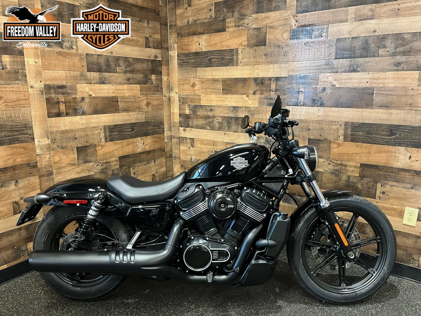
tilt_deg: -13.8
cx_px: 210
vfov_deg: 53.1
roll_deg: +0.4
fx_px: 316
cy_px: 158
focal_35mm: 26
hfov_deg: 67.3
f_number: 1.6
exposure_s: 1/59
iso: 500
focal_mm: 5.1
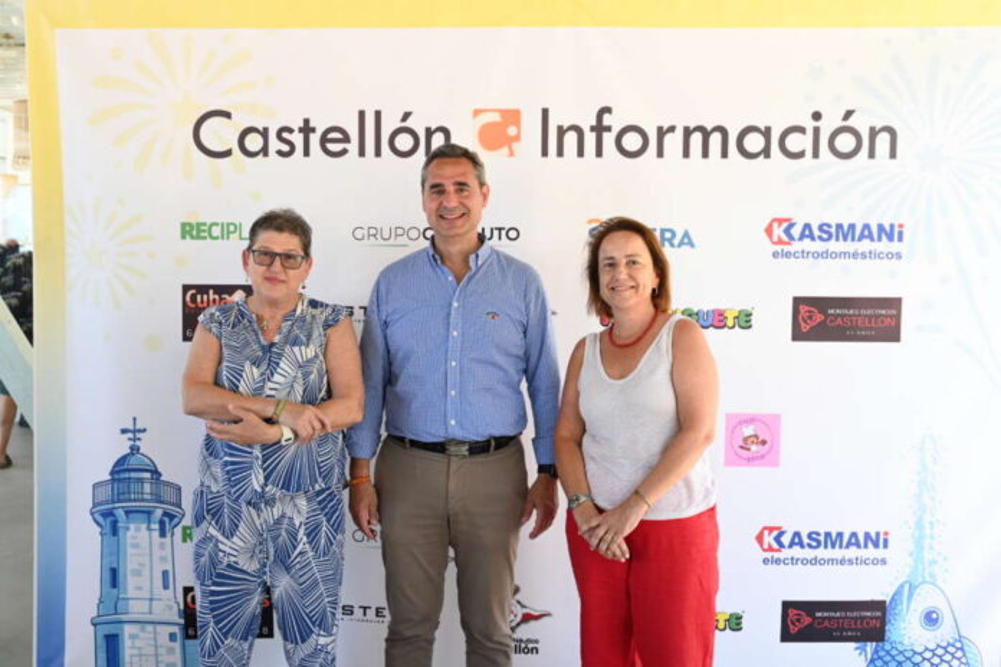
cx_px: 500
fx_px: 1223
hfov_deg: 44.5
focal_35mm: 44
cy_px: 334
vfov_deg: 30.5
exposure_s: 1/125
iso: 400
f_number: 5
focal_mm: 44
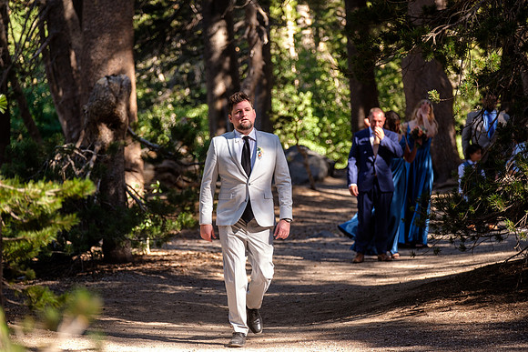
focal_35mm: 173
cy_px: 176
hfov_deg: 11.9
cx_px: 264
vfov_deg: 7.9
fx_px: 2538
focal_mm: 115
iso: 200
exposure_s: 1/200
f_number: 2.8
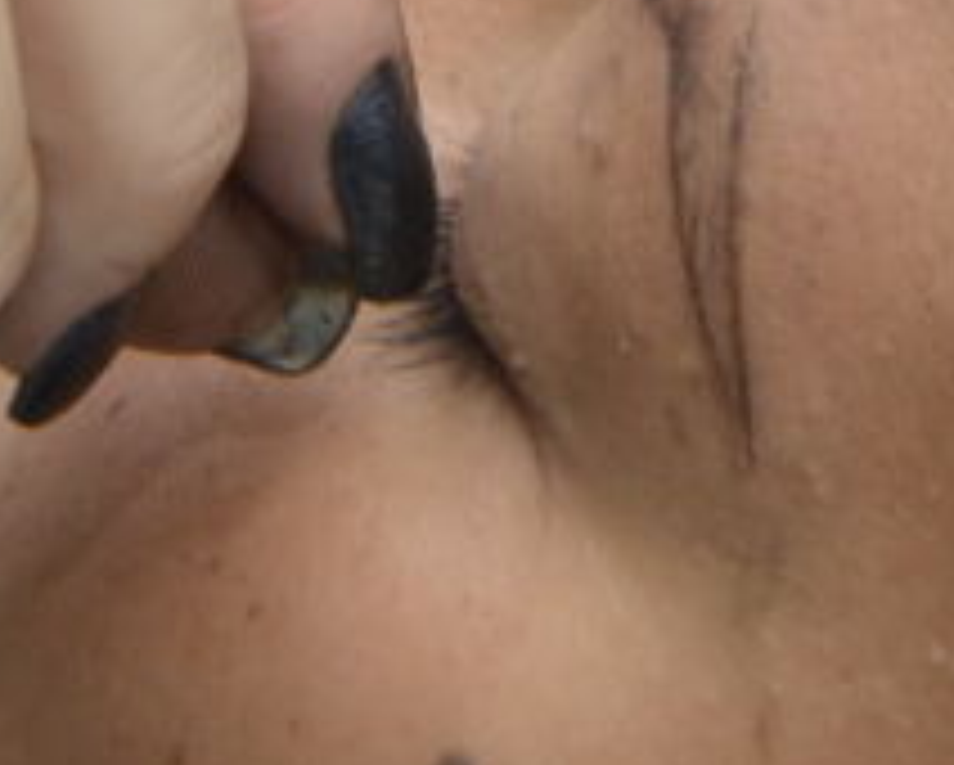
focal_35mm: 294
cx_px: 454
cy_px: -1683
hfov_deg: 6.6
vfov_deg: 5.0
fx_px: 8309
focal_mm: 35
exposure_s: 1/100
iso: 500
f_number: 7.1
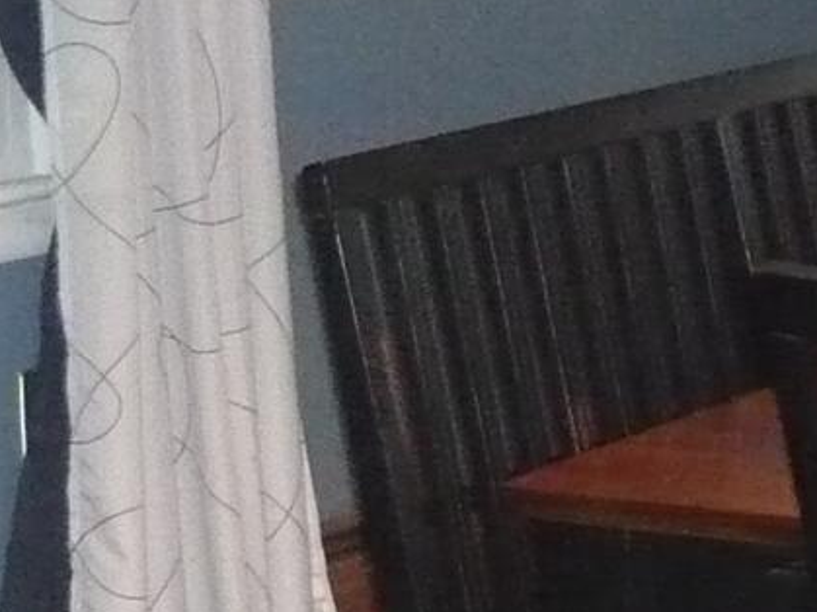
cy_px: -111
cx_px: 1774
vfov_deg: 10.6
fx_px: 3233
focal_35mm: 137
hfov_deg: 12.3
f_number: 2.8
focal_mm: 4.6
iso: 640
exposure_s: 1/30
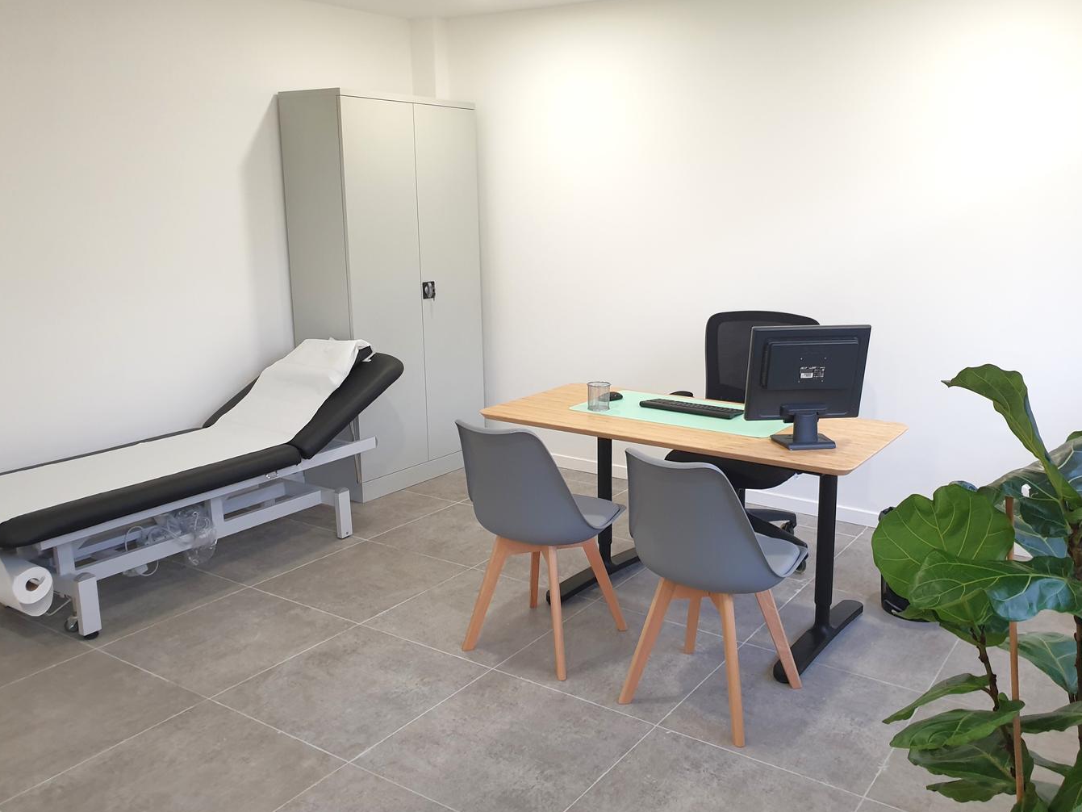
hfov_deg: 61.6
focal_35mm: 29
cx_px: 583
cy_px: 436
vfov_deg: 48.2
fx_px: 907
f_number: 2.4
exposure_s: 1/50
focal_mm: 4.3
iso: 160
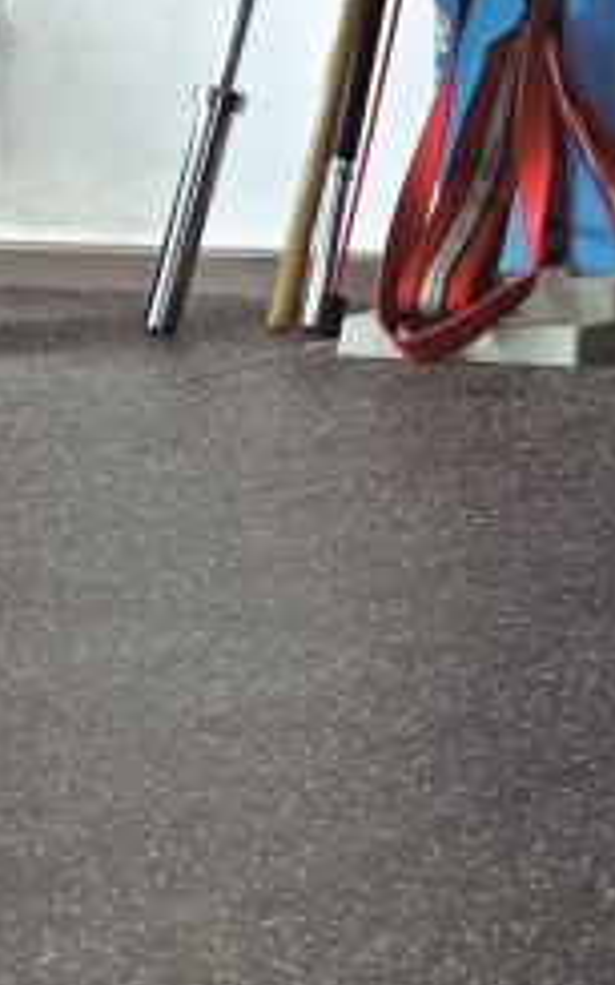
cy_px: -125
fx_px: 4213
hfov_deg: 7.9
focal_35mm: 157
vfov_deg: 13.1
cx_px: 1278
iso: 160
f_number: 5.6
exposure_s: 1/5
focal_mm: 28
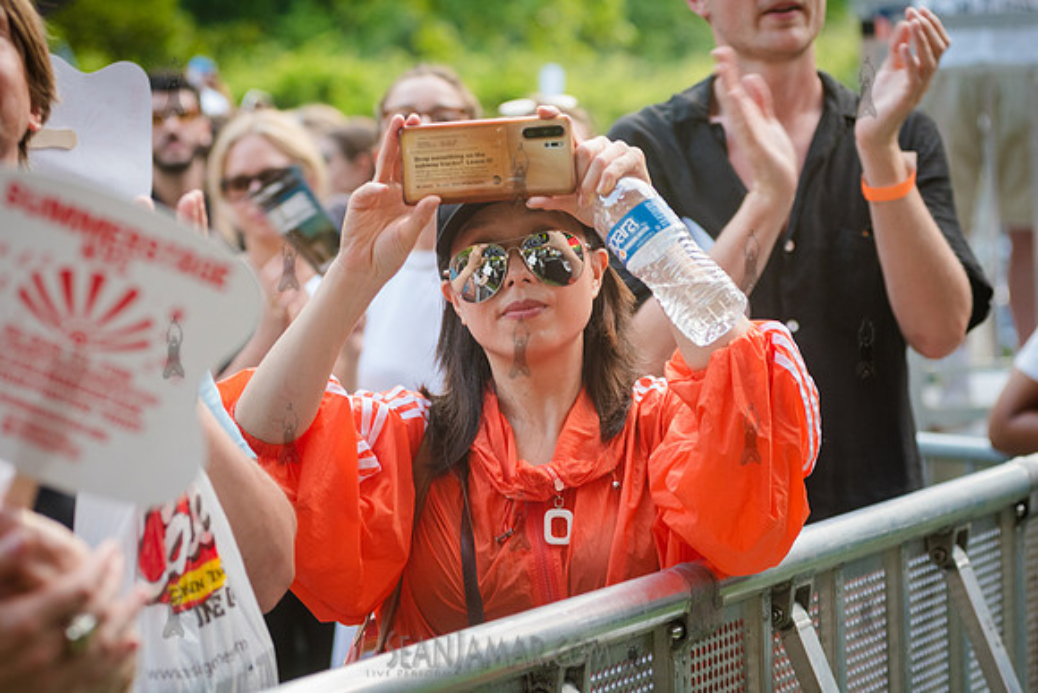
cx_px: 544
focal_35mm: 100
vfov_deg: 13.7
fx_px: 2877
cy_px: 388
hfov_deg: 20.4
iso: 1000
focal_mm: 86
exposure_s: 1/200
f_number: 4
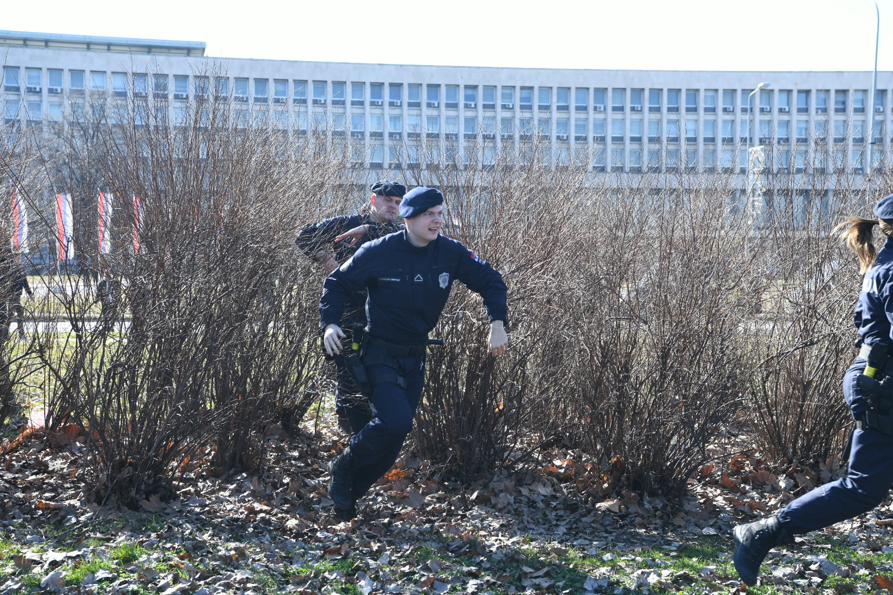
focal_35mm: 58
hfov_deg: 34.5
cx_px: 446
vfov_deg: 23.4
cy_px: 298
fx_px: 1439
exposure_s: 1/500
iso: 640
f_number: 7.1
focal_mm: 58
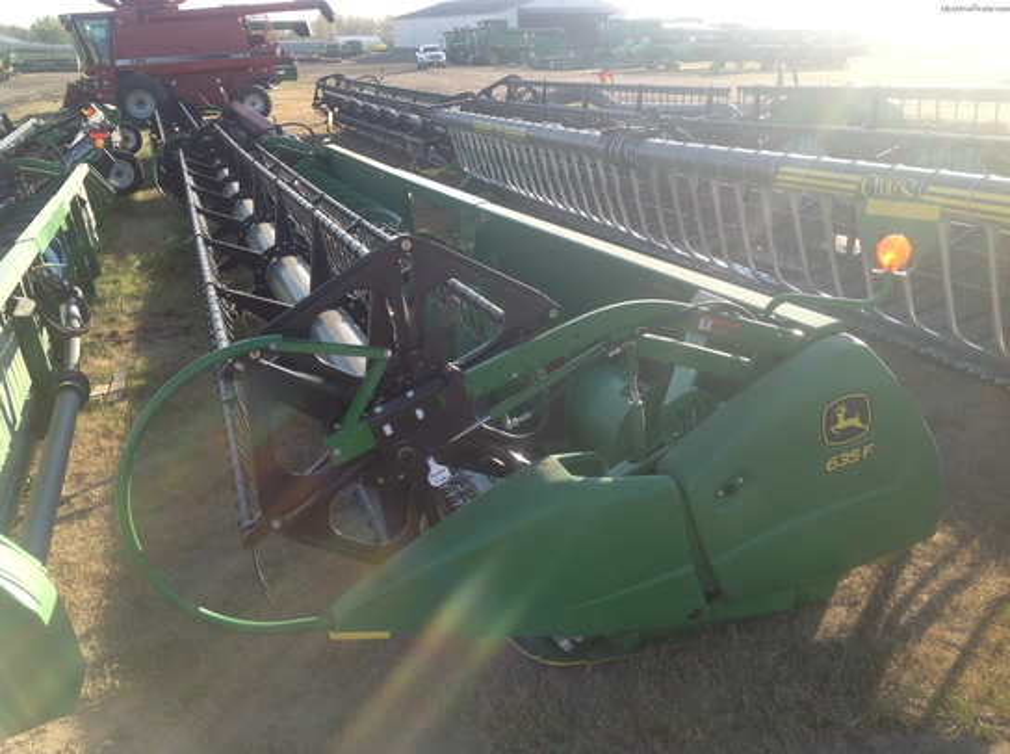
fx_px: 1019
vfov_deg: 40.6
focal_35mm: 35
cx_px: 505
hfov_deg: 52.7
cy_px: 377
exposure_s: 1/549
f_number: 2.4
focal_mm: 4.28
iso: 50
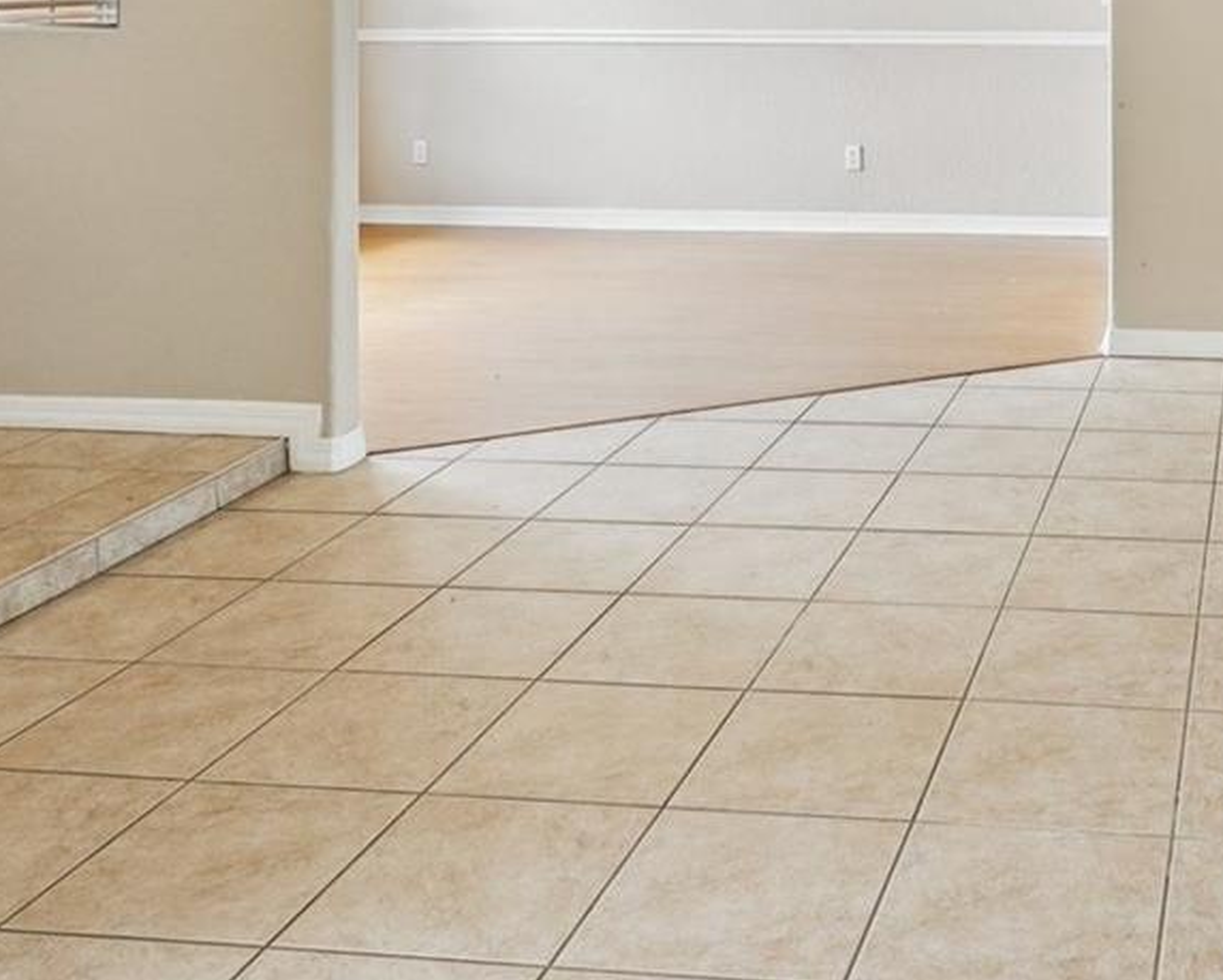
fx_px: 1568
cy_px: -34
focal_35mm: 43
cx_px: 1084
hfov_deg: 39.7
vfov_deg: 31.6
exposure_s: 1/25
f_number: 8
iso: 400
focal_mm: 16.5
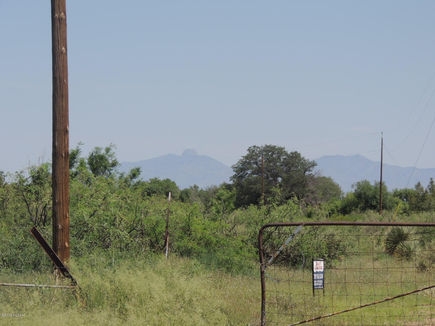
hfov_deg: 11.6
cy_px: 163
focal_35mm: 170
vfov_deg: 8.7
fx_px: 2136
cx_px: 218
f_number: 4.5
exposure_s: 1/800
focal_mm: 30.3
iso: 100
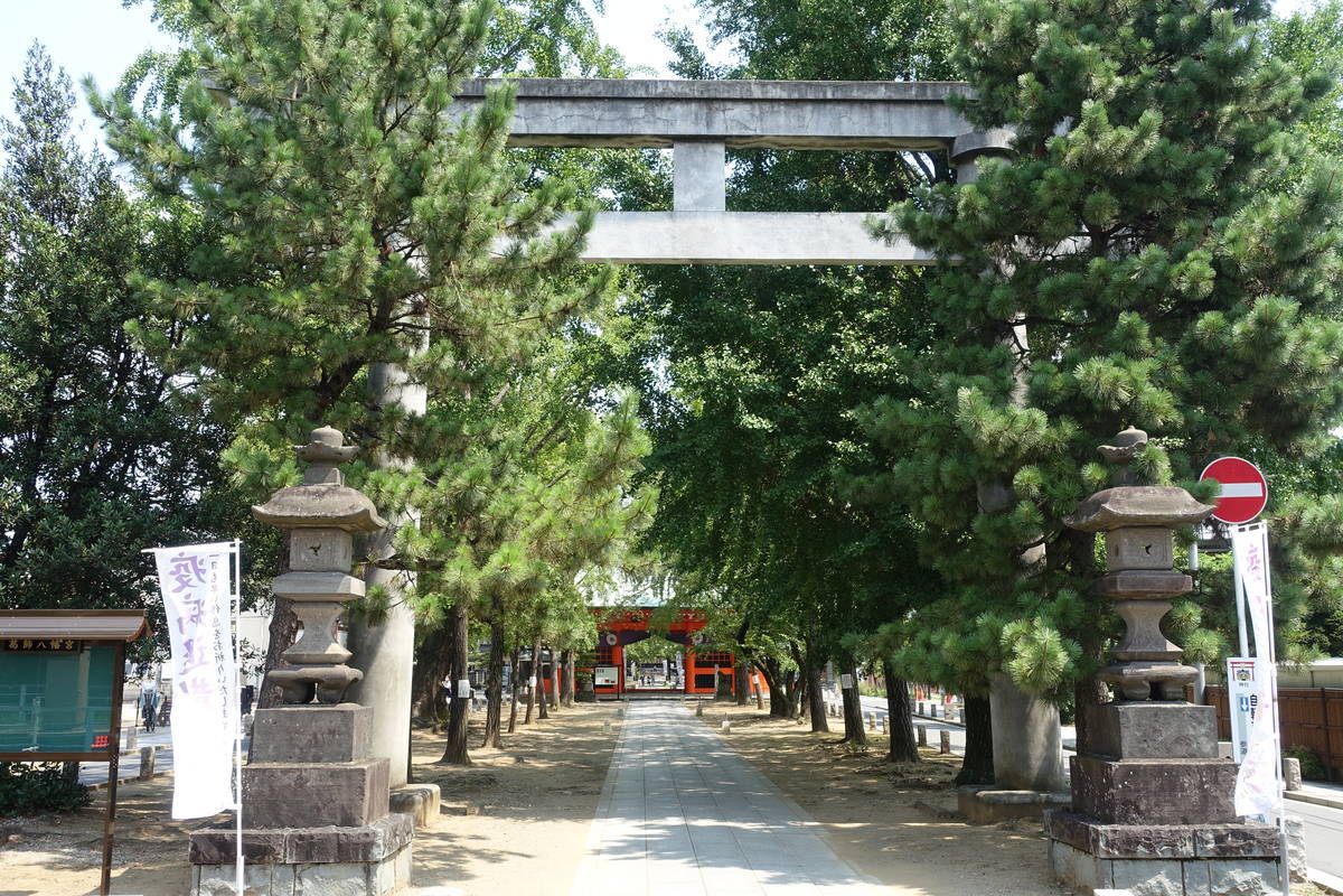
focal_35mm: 33
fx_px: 1231
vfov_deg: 40.0
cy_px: 448
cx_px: 672
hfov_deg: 57.2
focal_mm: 12.2
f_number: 5.6
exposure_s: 1/160
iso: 125
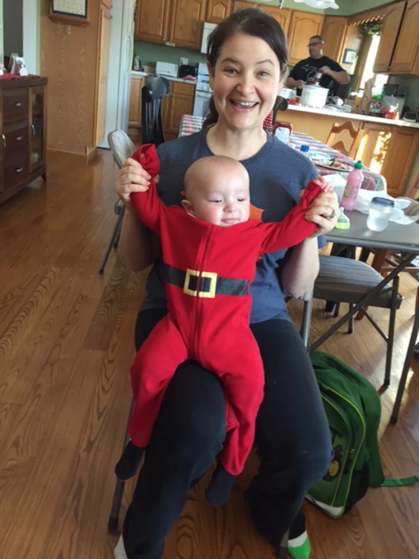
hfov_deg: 48.2
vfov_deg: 61.7
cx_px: 210
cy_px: 280
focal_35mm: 29
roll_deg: -8.7
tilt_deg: -23.3
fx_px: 468
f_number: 2.2
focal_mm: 4.15
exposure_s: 1/30
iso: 80
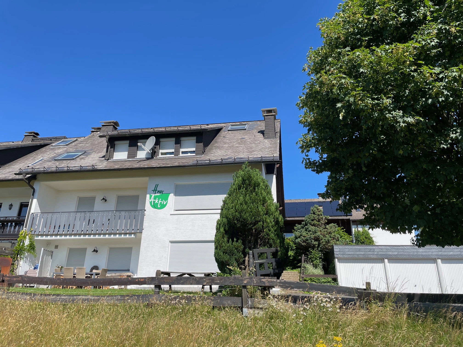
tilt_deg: +20.8
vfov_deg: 53.1
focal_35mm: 26
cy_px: 174
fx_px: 348
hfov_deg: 67.3
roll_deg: -1.3
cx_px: 232
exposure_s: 1/2304
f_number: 1.6
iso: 32
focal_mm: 4.2
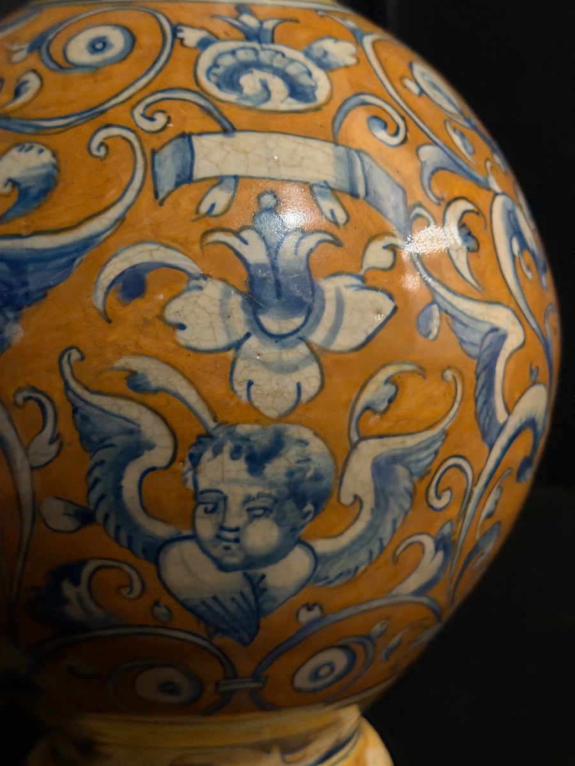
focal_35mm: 48
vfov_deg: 39.7
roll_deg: +0.6
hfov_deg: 30.3
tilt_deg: -9.2
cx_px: 288
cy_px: 383
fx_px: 1063
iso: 640
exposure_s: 1/25
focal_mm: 6.76
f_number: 1.78
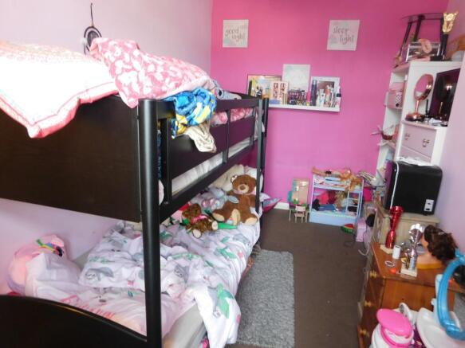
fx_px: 309
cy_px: 174
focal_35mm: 23
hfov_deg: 73.9
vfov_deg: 58.9
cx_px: 232
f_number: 3
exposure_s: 1/10
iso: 400
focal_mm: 4
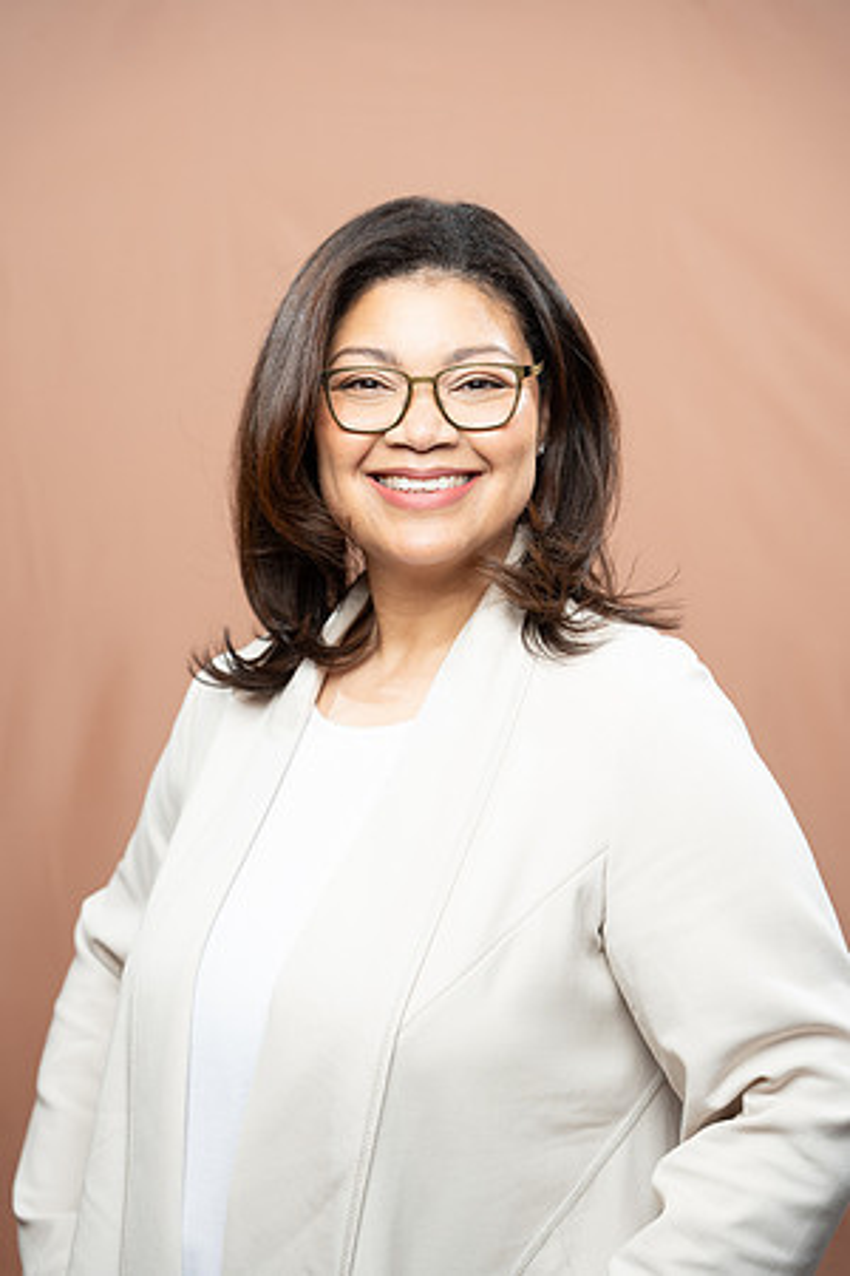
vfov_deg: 26.7
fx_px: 2691
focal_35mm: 76
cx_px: 425
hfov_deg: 17.9
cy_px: 638
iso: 320
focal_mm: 76
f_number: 4
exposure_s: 1/160
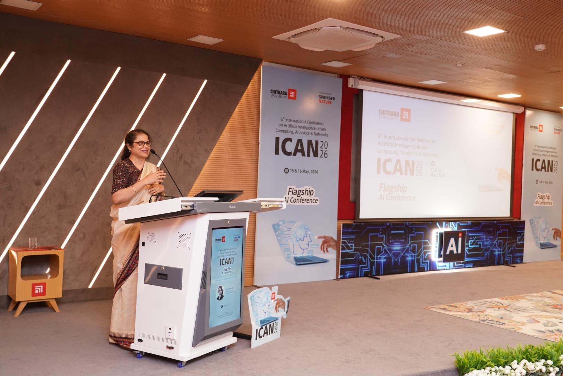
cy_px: 188
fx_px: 547
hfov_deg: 54.4
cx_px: 282
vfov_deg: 37.9
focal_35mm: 35
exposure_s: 1/250
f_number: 5
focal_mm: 35
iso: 3200
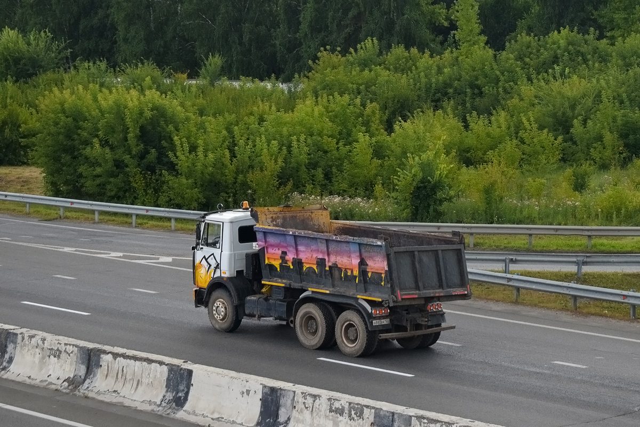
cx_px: 320
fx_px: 1467
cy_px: 214
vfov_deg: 16.6
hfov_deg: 24.6
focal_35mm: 82
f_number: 6.3
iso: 800
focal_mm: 55
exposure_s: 1/1250
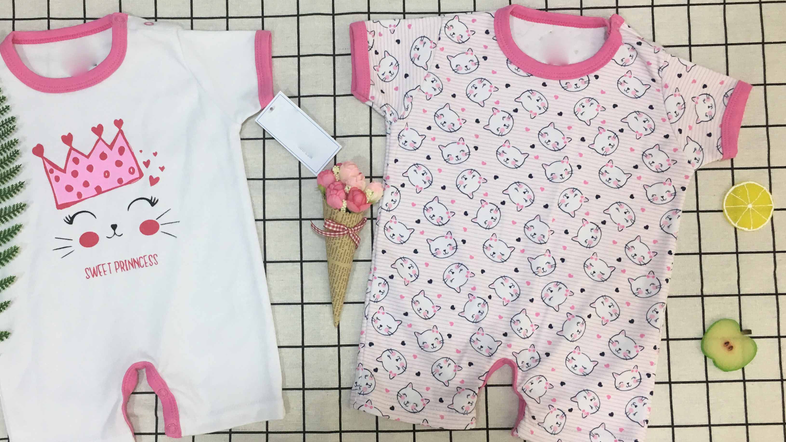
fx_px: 813
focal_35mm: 39
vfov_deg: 30.4
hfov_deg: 51.2
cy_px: 213
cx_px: 312
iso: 50
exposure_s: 1/33
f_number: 2.2
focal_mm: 4.15
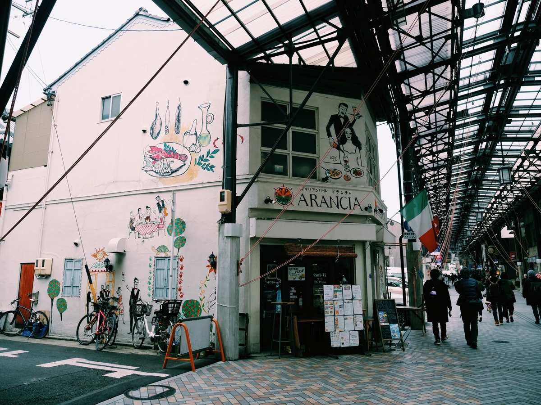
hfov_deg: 71.6
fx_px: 375
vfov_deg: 56.8
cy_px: 202
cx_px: 270
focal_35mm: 24
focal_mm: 12
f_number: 4
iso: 250
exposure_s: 1/60
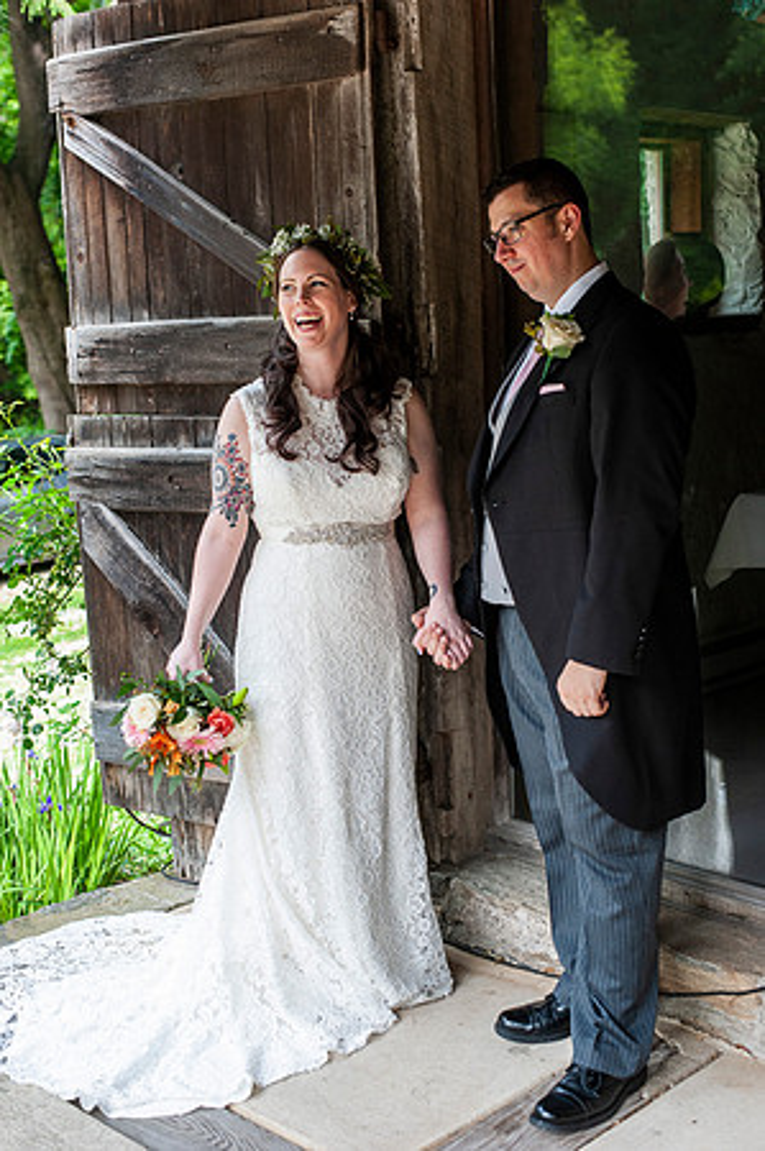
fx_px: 1597
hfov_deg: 26.9
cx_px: 382
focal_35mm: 50
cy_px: 576
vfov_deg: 39.6
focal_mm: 50
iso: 640
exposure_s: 1/800
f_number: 4.5
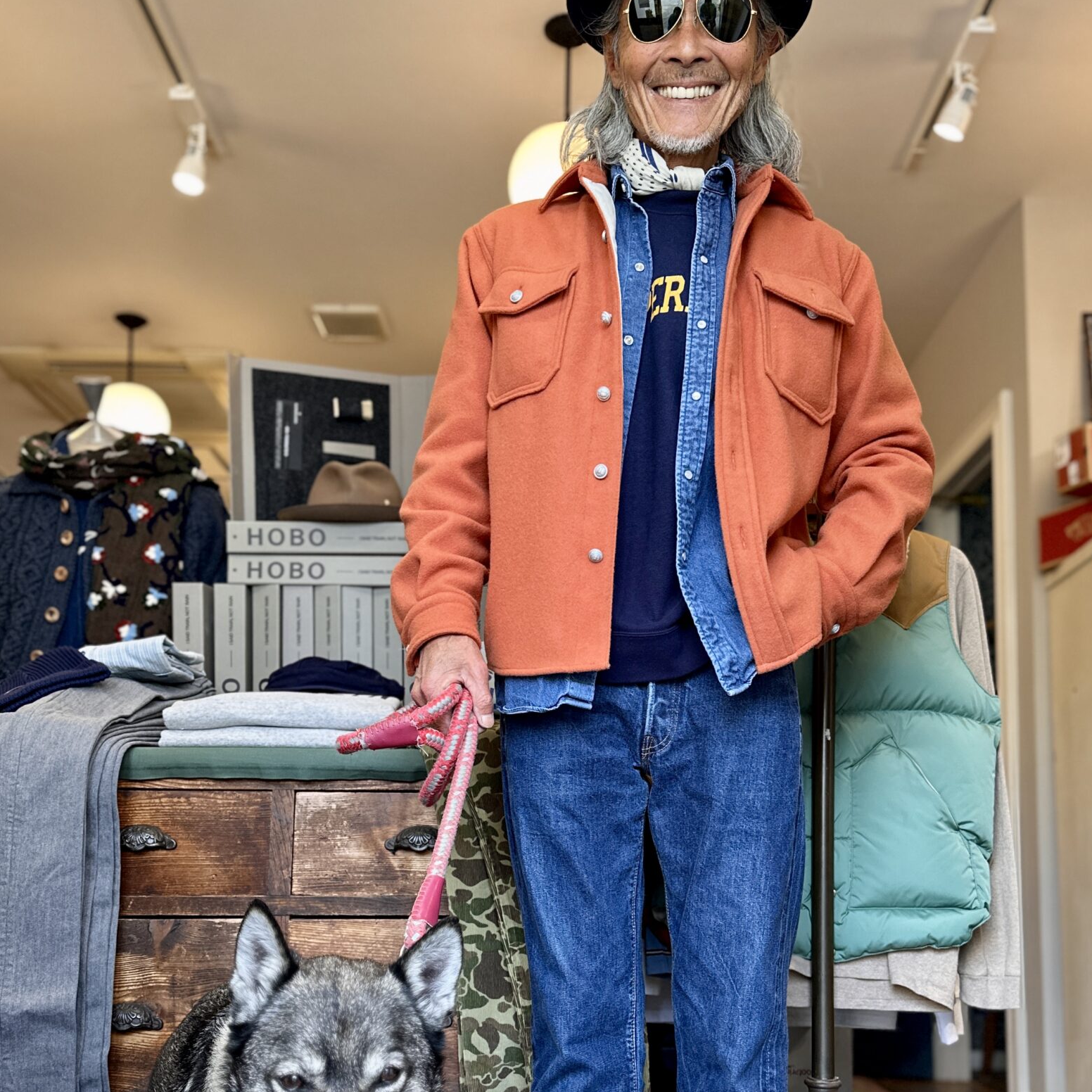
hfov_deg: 47.2
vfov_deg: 46.2
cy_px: 762
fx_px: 1249
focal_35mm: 35
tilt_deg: +5.4
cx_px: 584
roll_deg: -0.9
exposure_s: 1/120
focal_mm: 6.86
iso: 200
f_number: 1.78
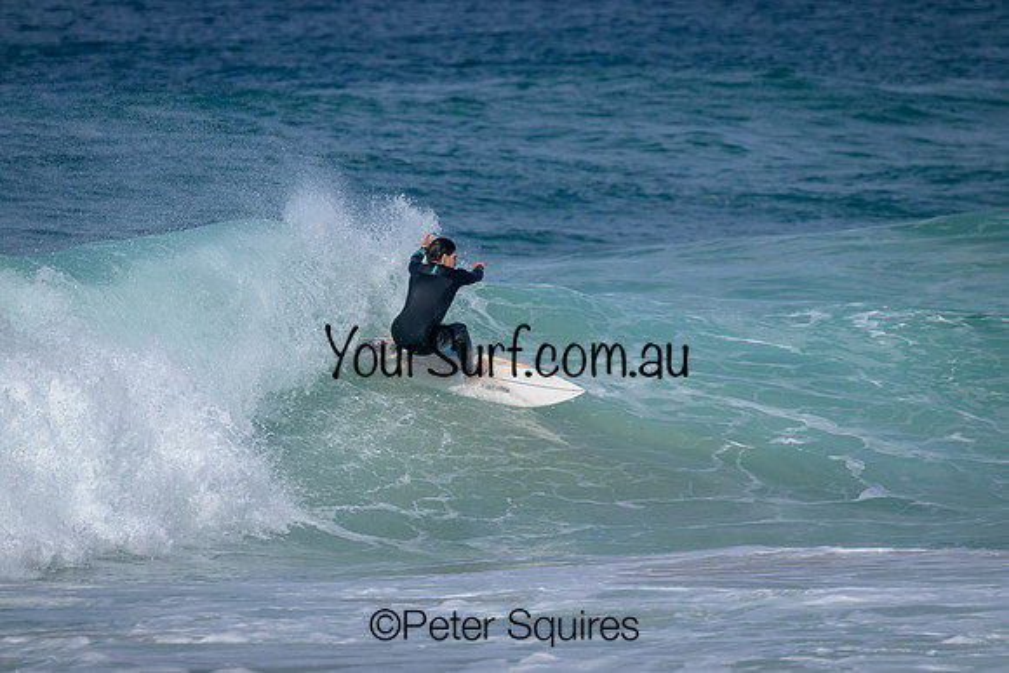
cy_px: 336
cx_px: 504
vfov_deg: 2.3
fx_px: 16539
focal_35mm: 590
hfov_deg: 3.5
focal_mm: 590
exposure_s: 1/2000
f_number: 11
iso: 450
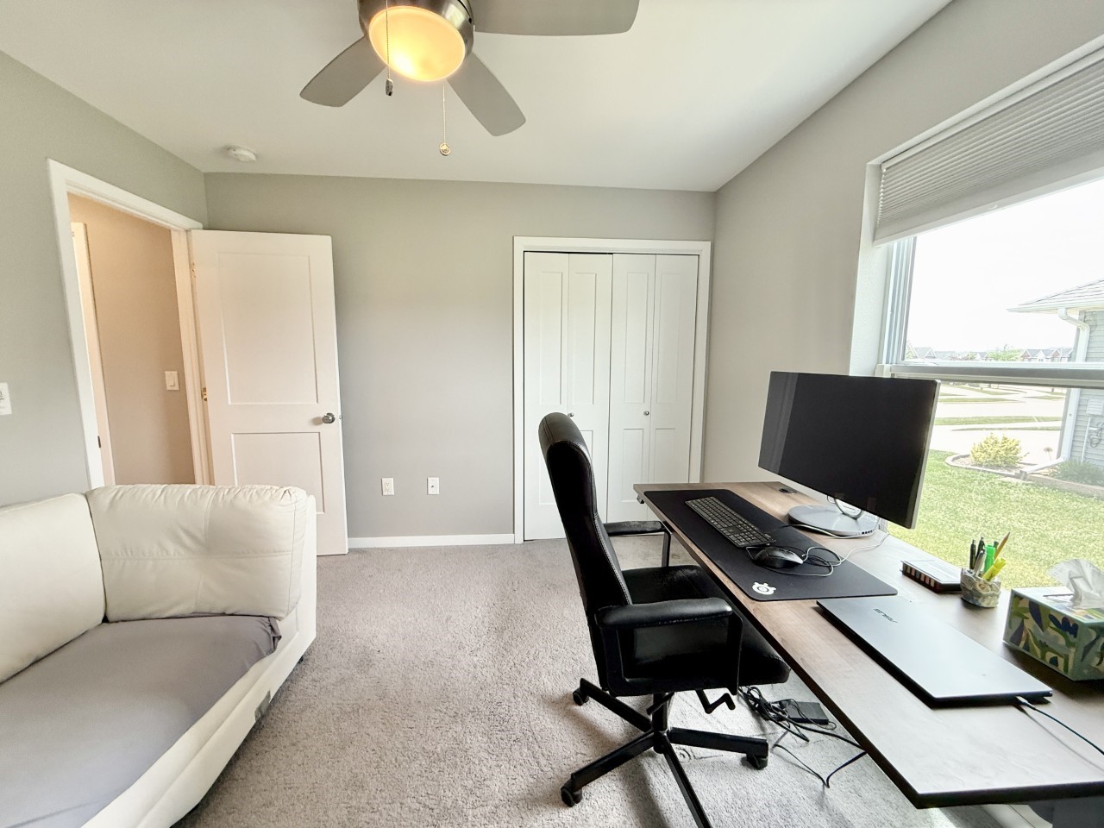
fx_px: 446
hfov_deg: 102.1
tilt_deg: -6.8
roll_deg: +0.0
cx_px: 552
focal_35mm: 14
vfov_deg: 85.7
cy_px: 414
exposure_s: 1/120
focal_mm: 2.22
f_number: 2.2
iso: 200
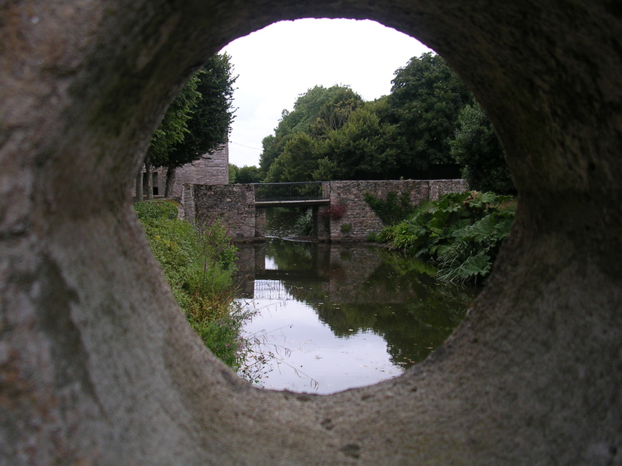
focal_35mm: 38
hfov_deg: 49.0
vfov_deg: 37.7
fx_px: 683
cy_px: 233
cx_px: 311
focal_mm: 5.8
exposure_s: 1/324
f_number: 2.8
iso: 50
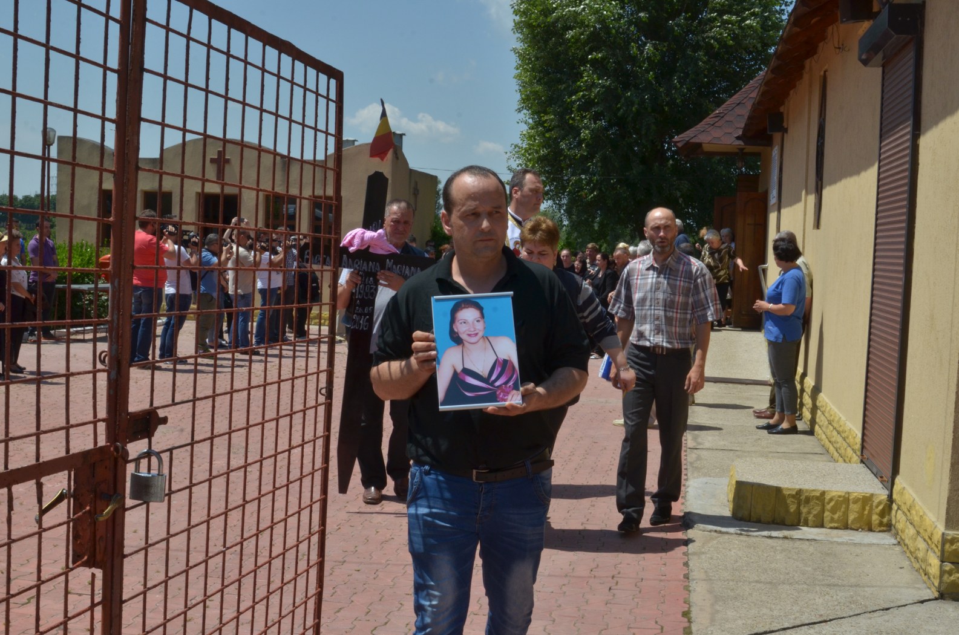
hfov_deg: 46.5
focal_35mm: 42
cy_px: 318
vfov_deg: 31.8
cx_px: 480
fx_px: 1117
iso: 500
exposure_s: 1/250
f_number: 20
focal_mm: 28
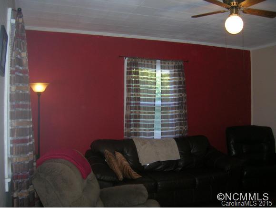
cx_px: 138
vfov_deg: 41.8
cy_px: 104
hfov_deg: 53.9
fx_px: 271
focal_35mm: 34
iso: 112
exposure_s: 1/60.1
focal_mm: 5.7
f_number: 2.9
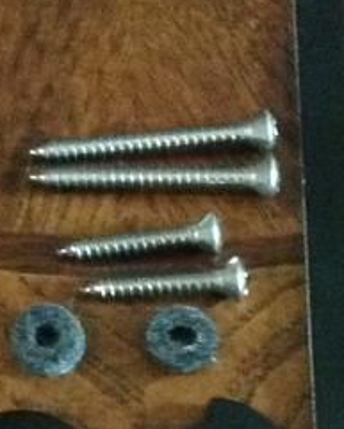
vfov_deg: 13.4
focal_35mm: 143
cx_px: 72
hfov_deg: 10.8
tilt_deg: -66.4
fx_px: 1819
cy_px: 349
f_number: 2.4
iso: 640
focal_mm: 3.3
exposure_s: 1/15
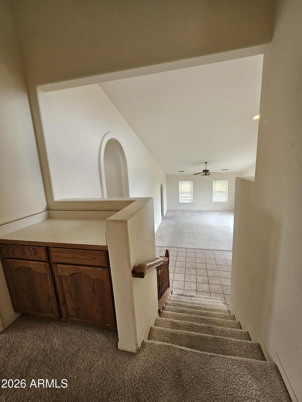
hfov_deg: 89.9
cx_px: 151
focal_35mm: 13
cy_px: 201
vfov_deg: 106.2
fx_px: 151
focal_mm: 2.2
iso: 100
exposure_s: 1/60
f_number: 2.2
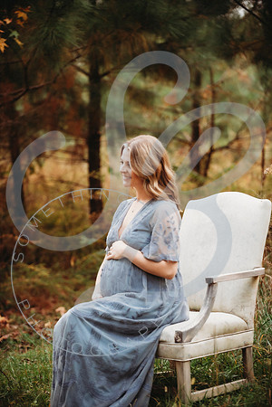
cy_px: 204
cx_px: 136
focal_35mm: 116
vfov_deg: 17.6
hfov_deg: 11.8
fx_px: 1315
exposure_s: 1/250
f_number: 2.8
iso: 400
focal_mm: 116
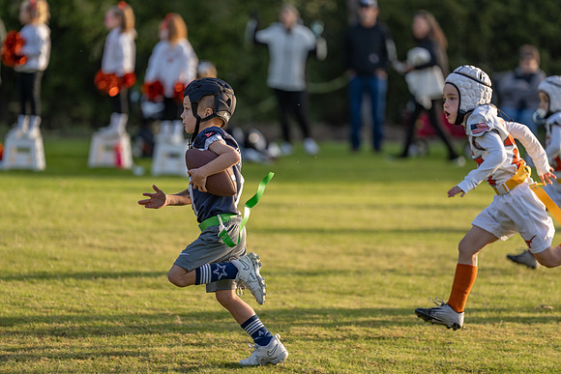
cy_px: 181
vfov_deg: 6.9
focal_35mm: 199
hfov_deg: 10.3
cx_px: 266
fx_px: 3099
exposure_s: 1/1000
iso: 125
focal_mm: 175
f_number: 2.8
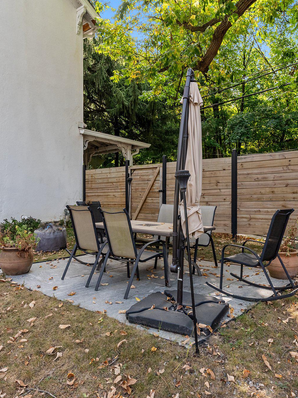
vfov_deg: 63.4
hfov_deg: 49.7
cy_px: 201
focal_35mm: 28
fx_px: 321
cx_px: 165
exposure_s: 1/160
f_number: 11
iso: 800
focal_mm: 19
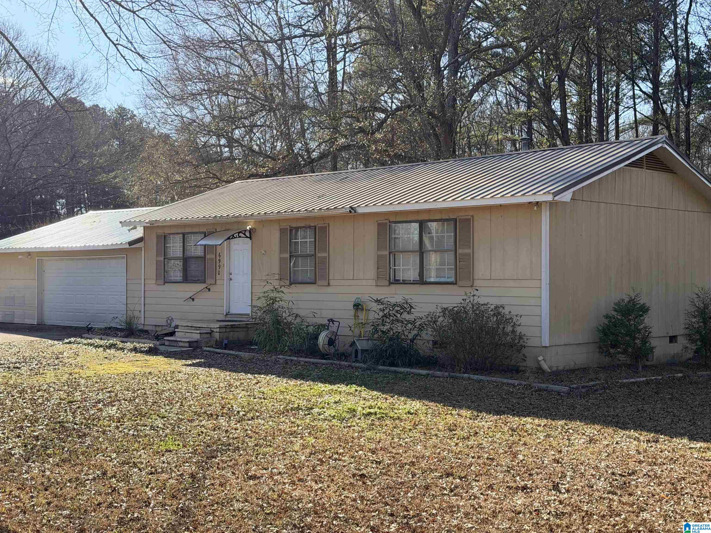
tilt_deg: +0.3
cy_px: 266
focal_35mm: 48
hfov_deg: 39.7
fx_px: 986
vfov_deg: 30.3
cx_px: 356
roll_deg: +0.0
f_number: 1.78
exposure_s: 1/2208
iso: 100
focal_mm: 6.76
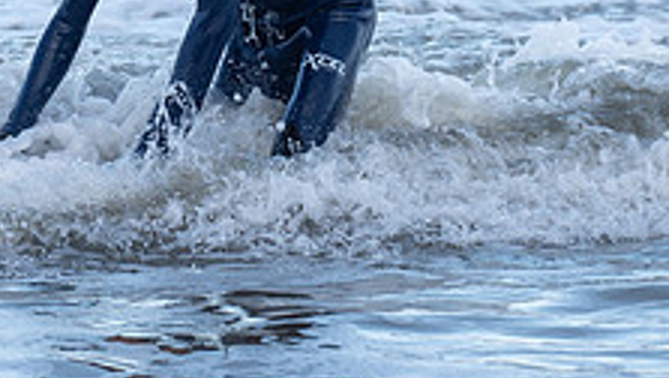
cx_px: 131
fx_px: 11188
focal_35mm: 630
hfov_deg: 3.4
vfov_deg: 1.9
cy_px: -195
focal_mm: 200
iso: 160
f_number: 4
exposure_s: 1/1000
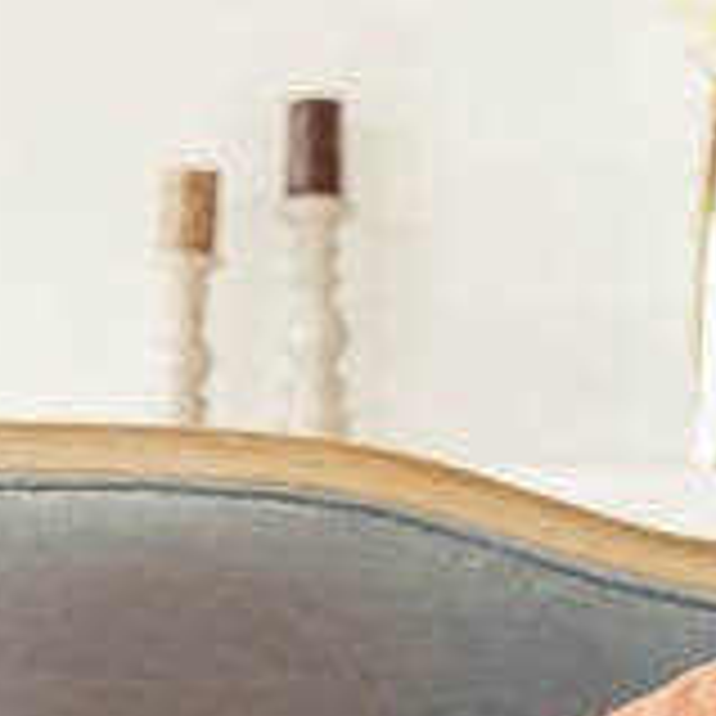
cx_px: -342
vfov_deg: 12.4
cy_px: 860
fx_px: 3229
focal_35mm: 138
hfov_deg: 12.1
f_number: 2.8
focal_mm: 43
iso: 250
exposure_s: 1/100
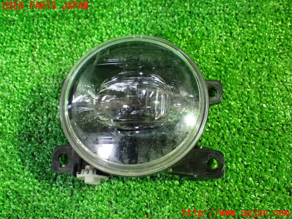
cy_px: 110
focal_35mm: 44
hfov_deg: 42.9
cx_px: 146
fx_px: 371
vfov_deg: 32.9
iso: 1600
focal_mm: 7.84
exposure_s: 1/40
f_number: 2.9
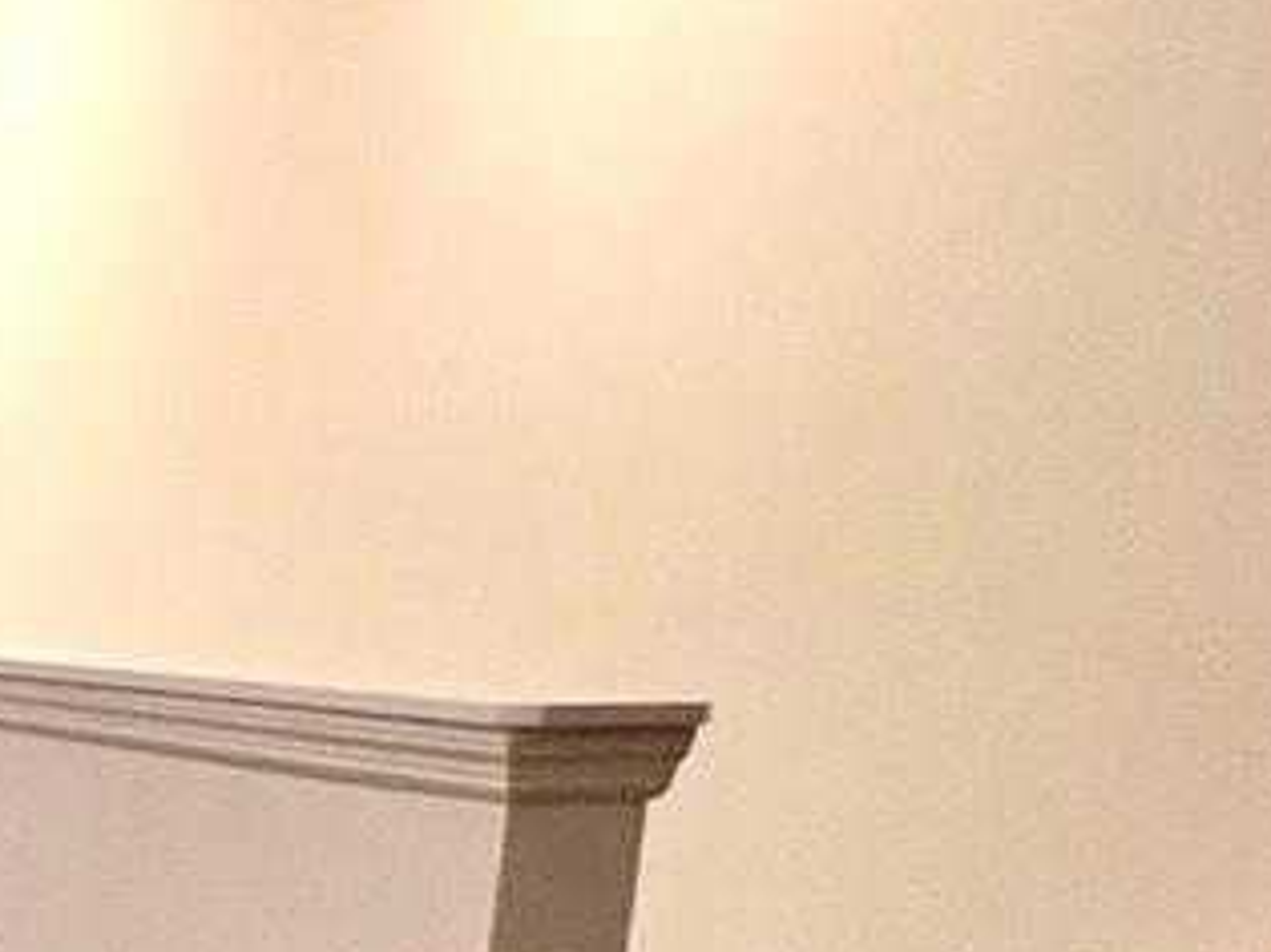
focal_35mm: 66
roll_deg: -1.5
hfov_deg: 22.7
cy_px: 1166
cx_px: -738
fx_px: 2422
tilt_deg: -12.6
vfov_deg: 20.7
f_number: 1.8
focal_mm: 1.57
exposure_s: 1/120
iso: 125
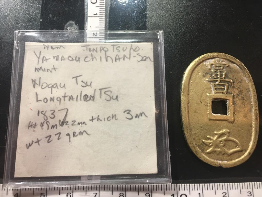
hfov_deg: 61.7
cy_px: 98
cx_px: 131
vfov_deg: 48.2
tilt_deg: -78.9
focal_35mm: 29
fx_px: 219
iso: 50
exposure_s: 1/15
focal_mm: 4.15
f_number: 2.2
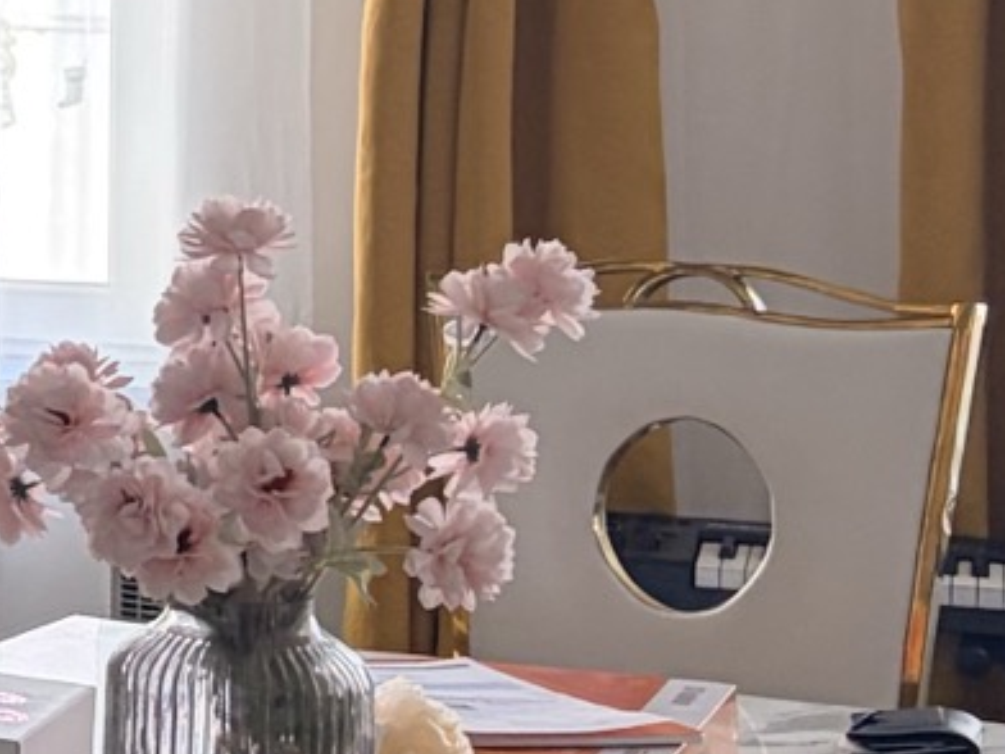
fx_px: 4616
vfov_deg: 9.3
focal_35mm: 159
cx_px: -1736
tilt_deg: -1.5
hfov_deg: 10.1
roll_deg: +0.3
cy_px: -3
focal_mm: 5.96
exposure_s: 1/94
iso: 125
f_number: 1.6
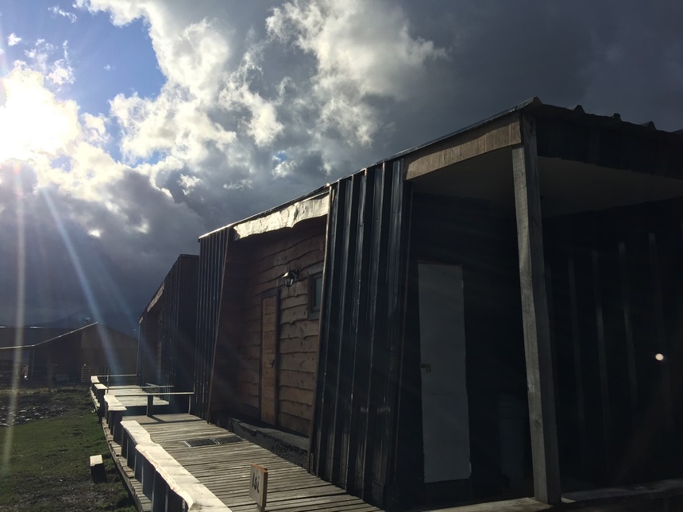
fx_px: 572
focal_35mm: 29
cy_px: 256
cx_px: 342
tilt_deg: +10.8
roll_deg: -0.3
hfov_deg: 61.7
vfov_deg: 48.2
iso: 32
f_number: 2.2
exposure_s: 1/5650
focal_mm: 4.15
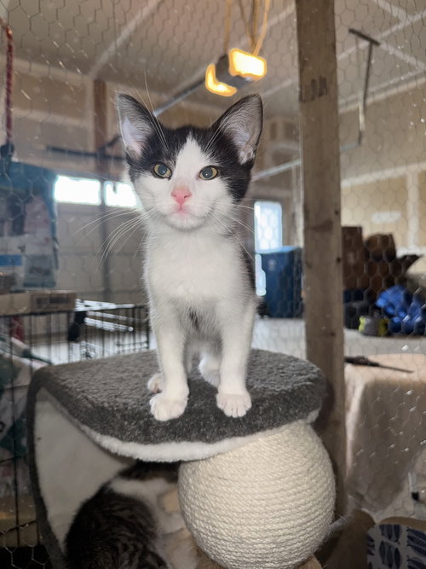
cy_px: 284
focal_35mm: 24
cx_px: 213
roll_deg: +0.8
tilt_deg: -1.3
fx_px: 394
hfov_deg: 56.8
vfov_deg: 71.6
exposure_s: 1/28
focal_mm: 6.76
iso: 50
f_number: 1.78
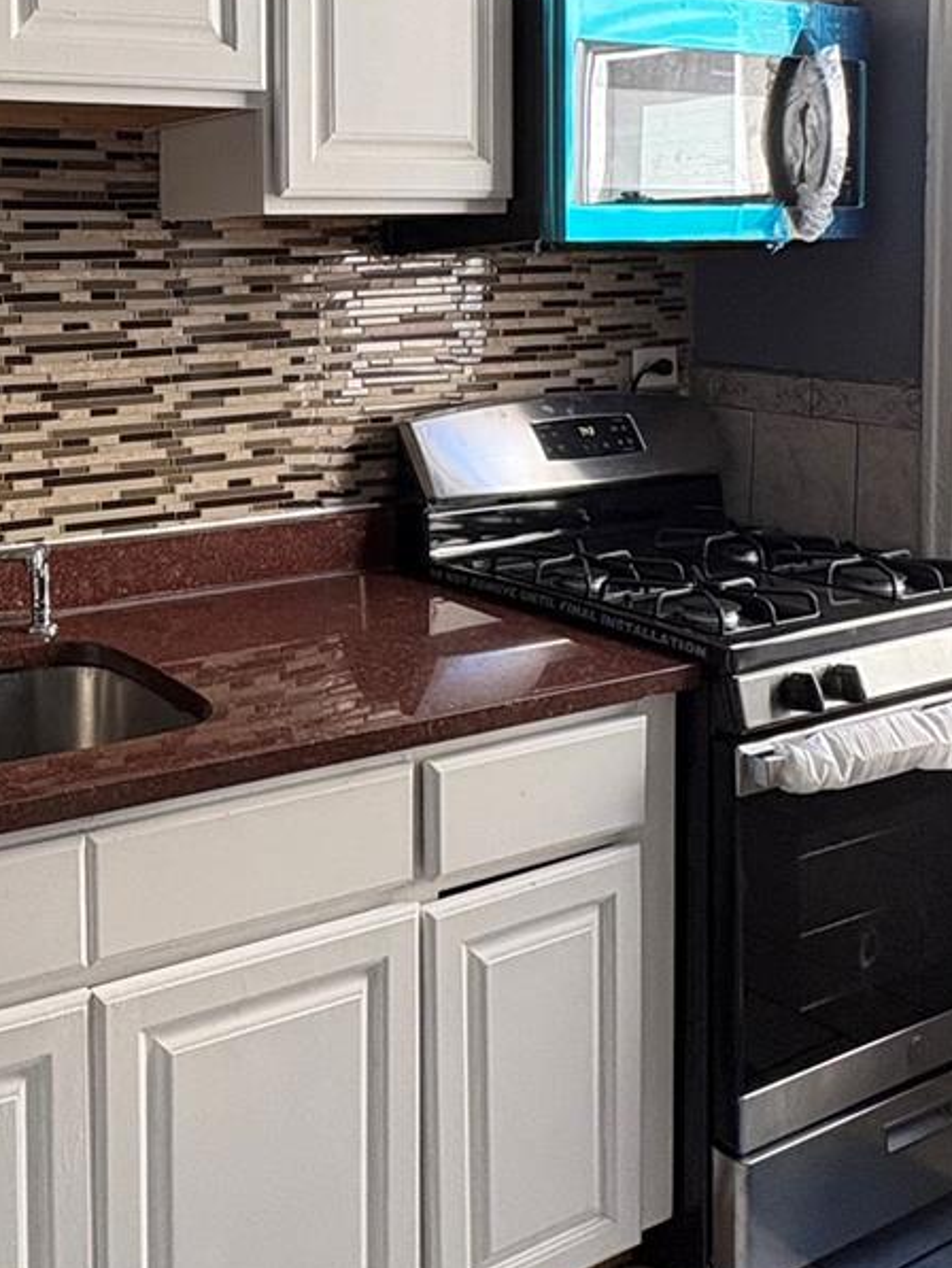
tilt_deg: -2.0
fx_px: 1320
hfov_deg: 35.7
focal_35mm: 36
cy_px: 310
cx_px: -8
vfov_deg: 49.2
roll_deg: +0.2
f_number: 2.2
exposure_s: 1/99
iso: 125
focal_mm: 2.22
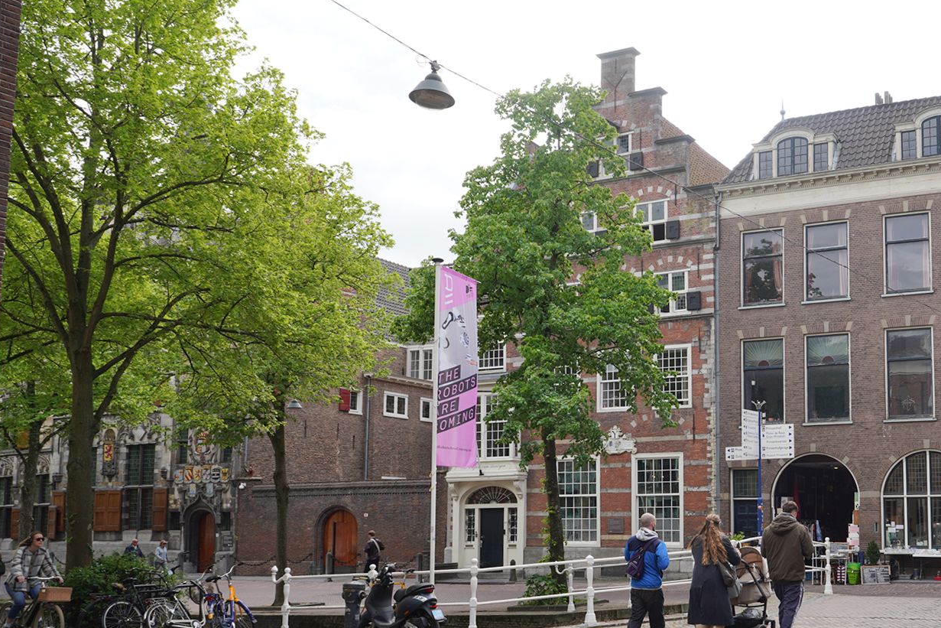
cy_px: 405
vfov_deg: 34.0
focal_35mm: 39
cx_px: 723
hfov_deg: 47.4
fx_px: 1019
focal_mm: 24
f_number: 9
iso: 100
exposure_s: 1/100
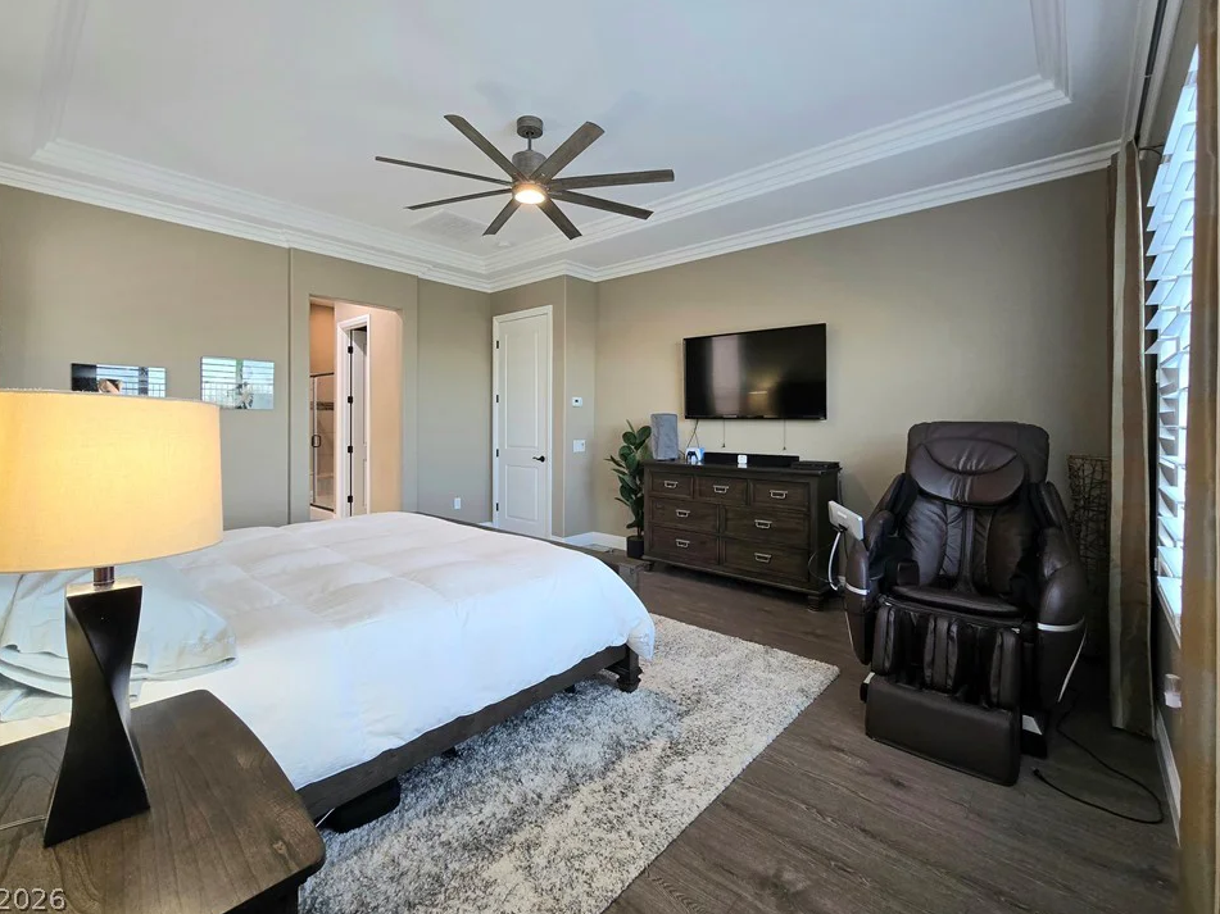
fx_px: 493
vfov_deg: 85.6
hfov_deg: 102.0
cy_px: 428
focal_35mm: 14
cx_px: 582
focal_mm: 2.2
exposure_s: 1/60.2
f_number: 2.2
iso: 125
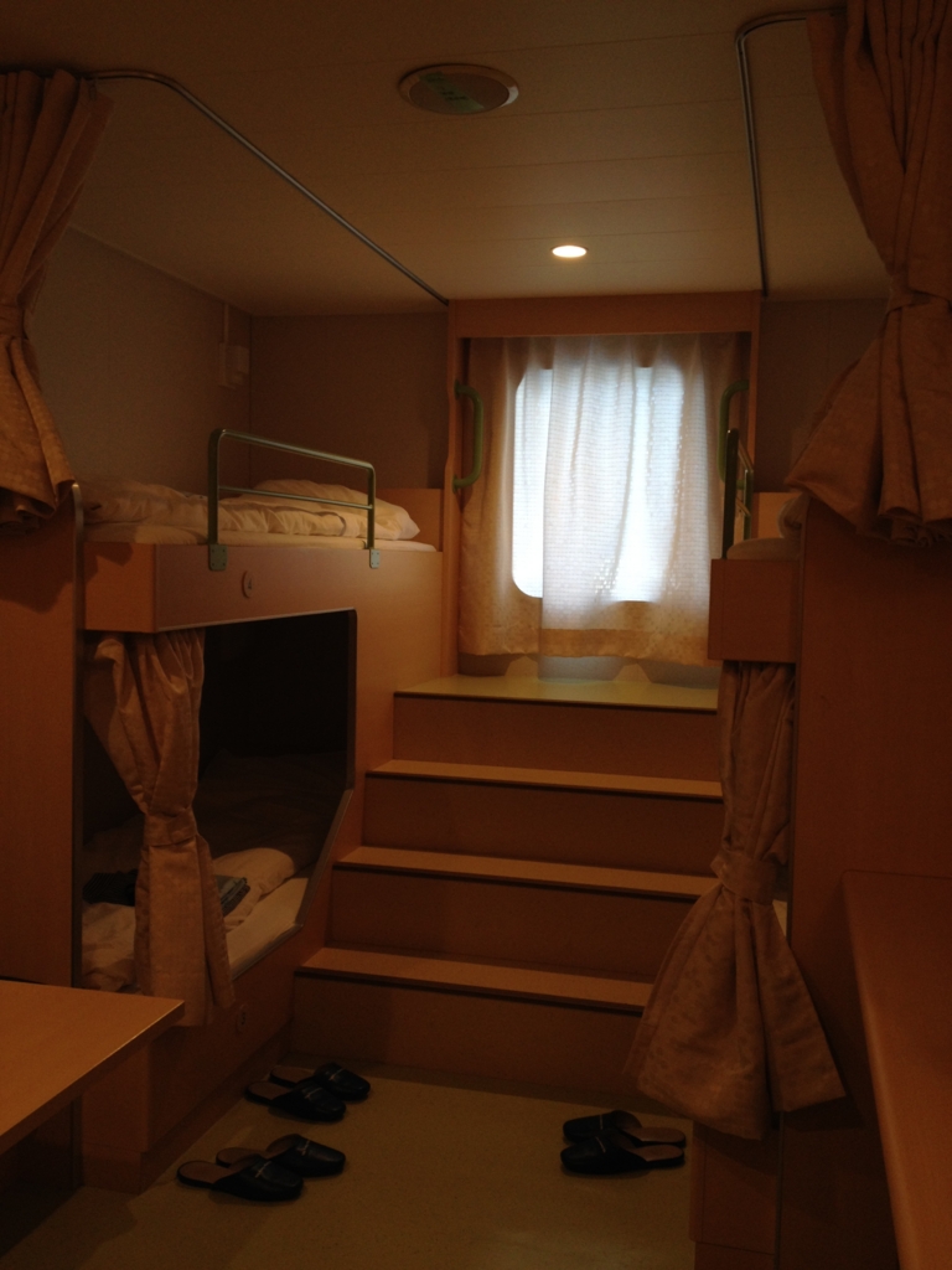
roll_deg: -1.8
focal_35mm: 35
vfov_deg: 52.6
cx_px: 476
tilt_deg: -5.3
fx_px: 1283
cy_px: 635
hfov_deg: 40.7
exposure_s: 1/60
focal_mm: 4.28
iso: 50
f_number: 2.4
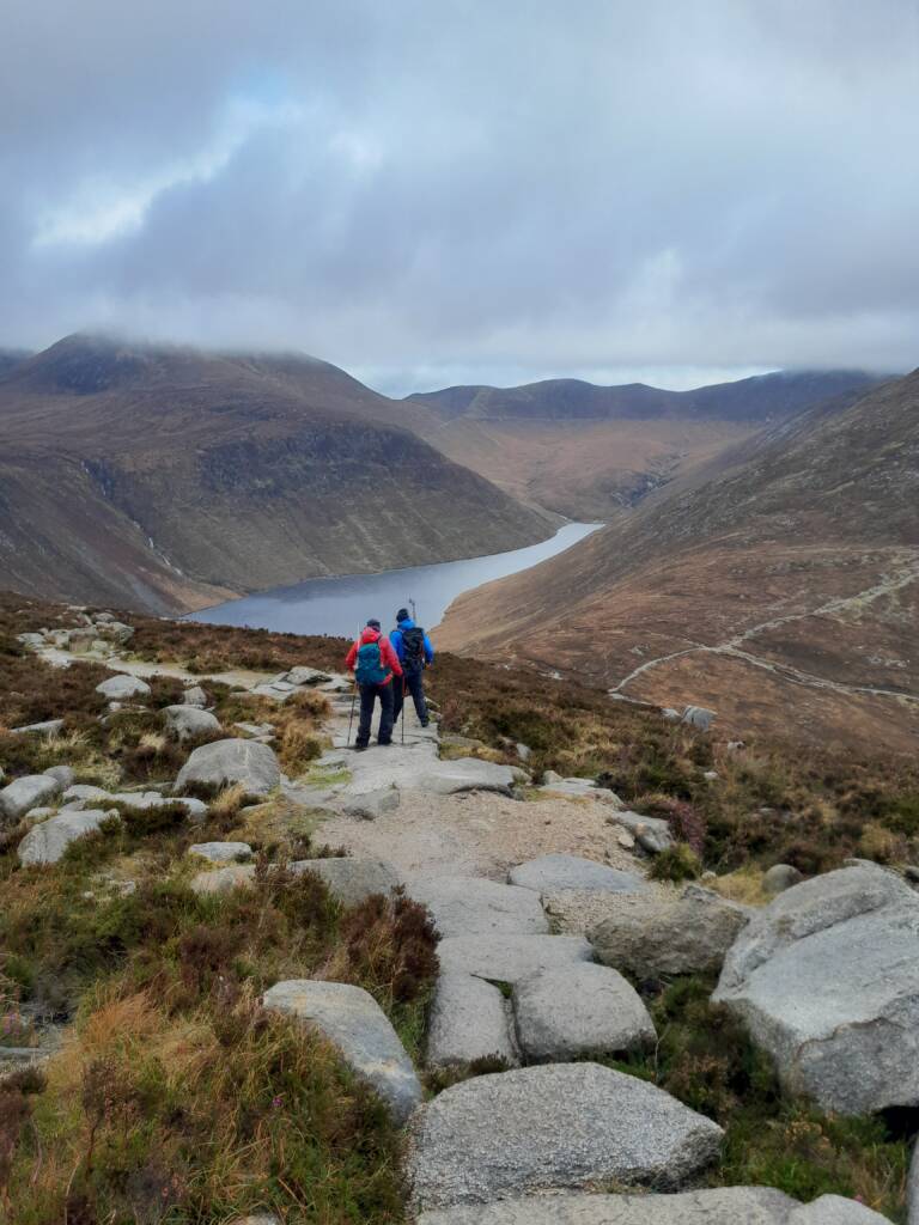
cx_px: 460
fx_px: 920
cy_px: 612
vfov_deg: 67.3
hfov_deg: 53.1
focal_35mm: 26
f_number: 1.8
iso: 40
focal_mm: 4
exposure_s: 1/440
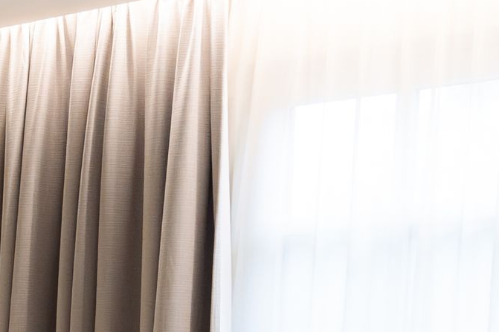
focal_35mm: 143
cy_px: 678
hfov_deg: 12.7
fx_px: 1982
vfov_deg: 9.0
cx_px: -474
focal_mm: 24
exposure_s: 1/125
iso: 3200
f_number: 4
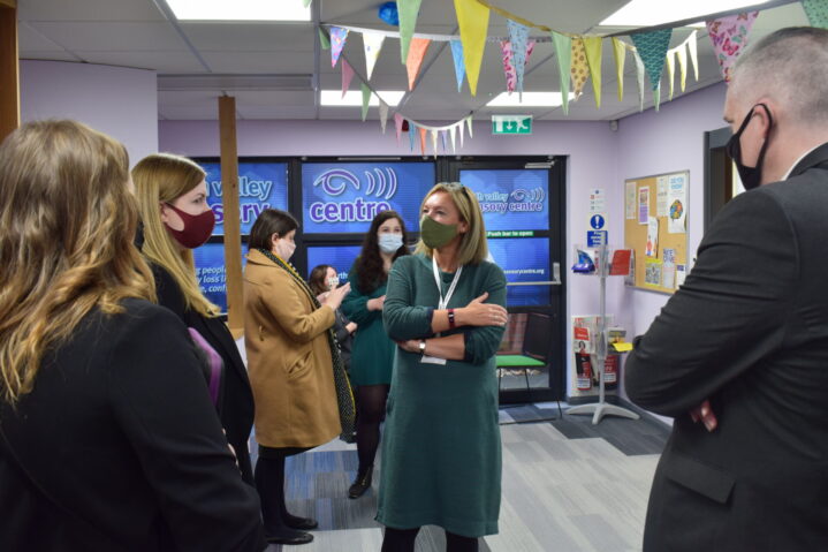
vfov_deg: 38.3
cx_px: 414
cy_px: 276
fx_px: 793
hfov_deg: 55.1
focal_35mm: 34
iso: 400
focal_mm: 23
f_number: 7.1
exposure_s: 1/25
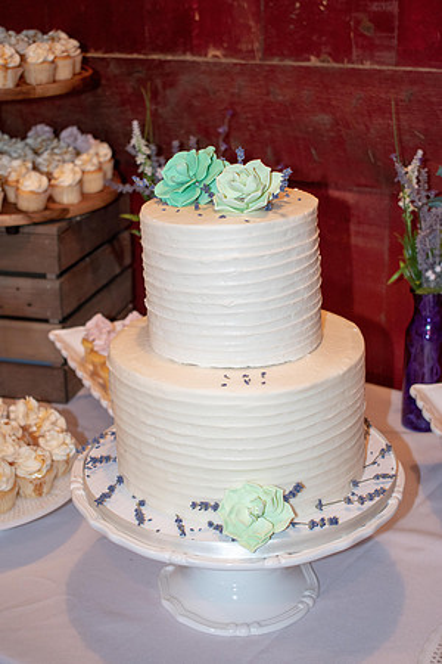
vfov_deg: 37.9
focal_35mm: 52
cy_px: 332
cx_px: 221
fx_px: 967
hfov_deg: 25.8
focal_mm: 35
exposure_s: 1/60
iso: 1100
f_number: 4.5
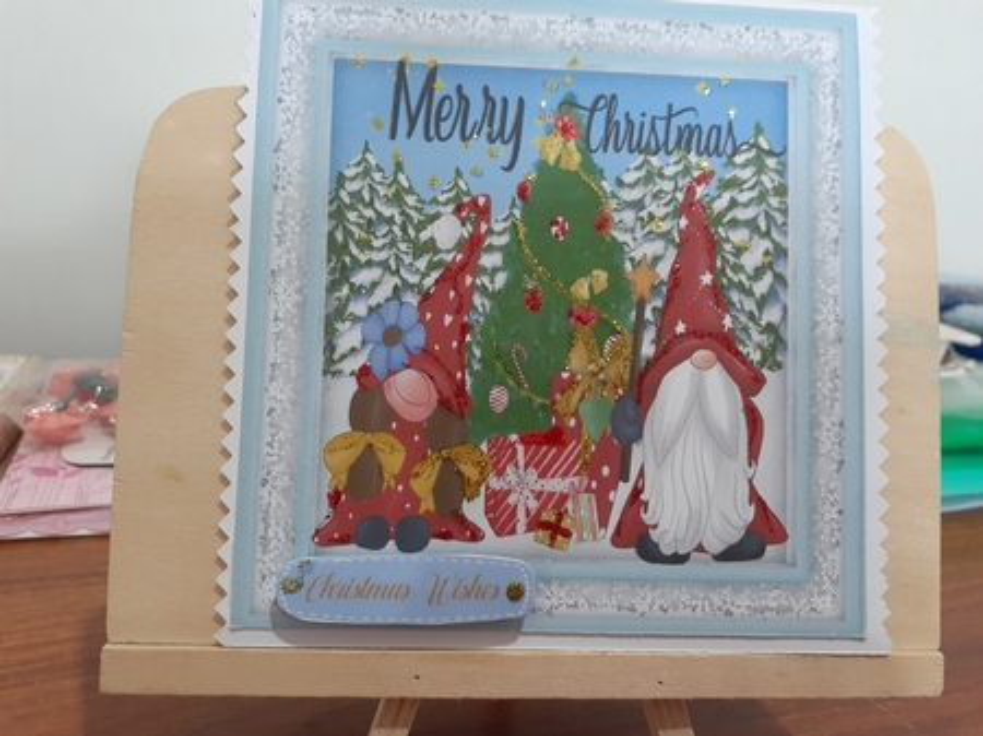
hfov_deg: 65.4
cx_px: 492
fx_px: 766
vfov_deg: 51.3
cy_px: 368
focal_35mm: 27
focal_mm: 3.6
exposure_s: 1/50
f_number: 1.9
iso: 200
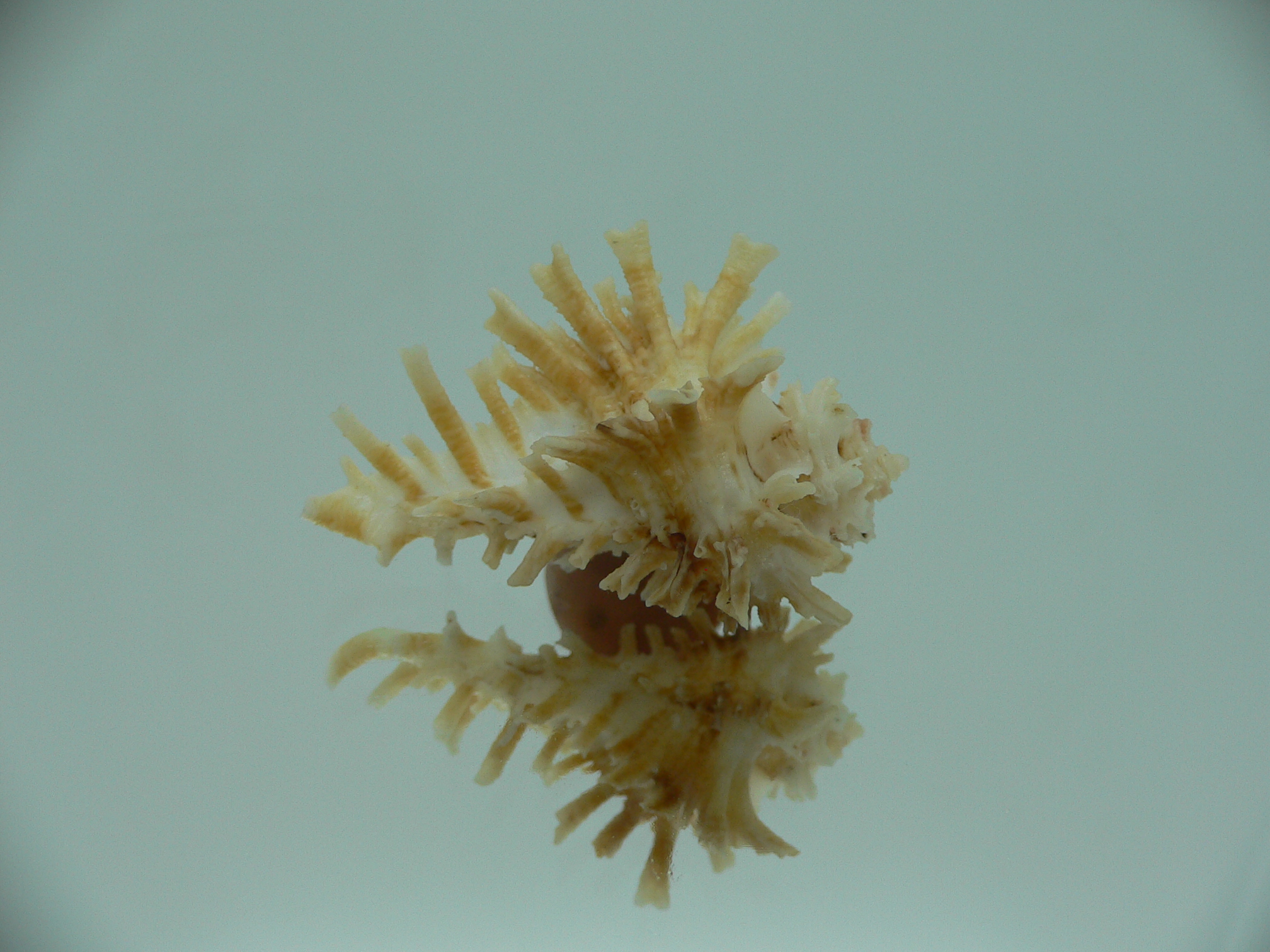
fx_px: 1284
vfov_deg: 40.7
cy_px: 476
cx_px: 635
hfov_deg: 52.6
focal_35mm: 35
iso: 80
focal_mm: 4.6
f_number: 2.8
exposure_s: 1/60
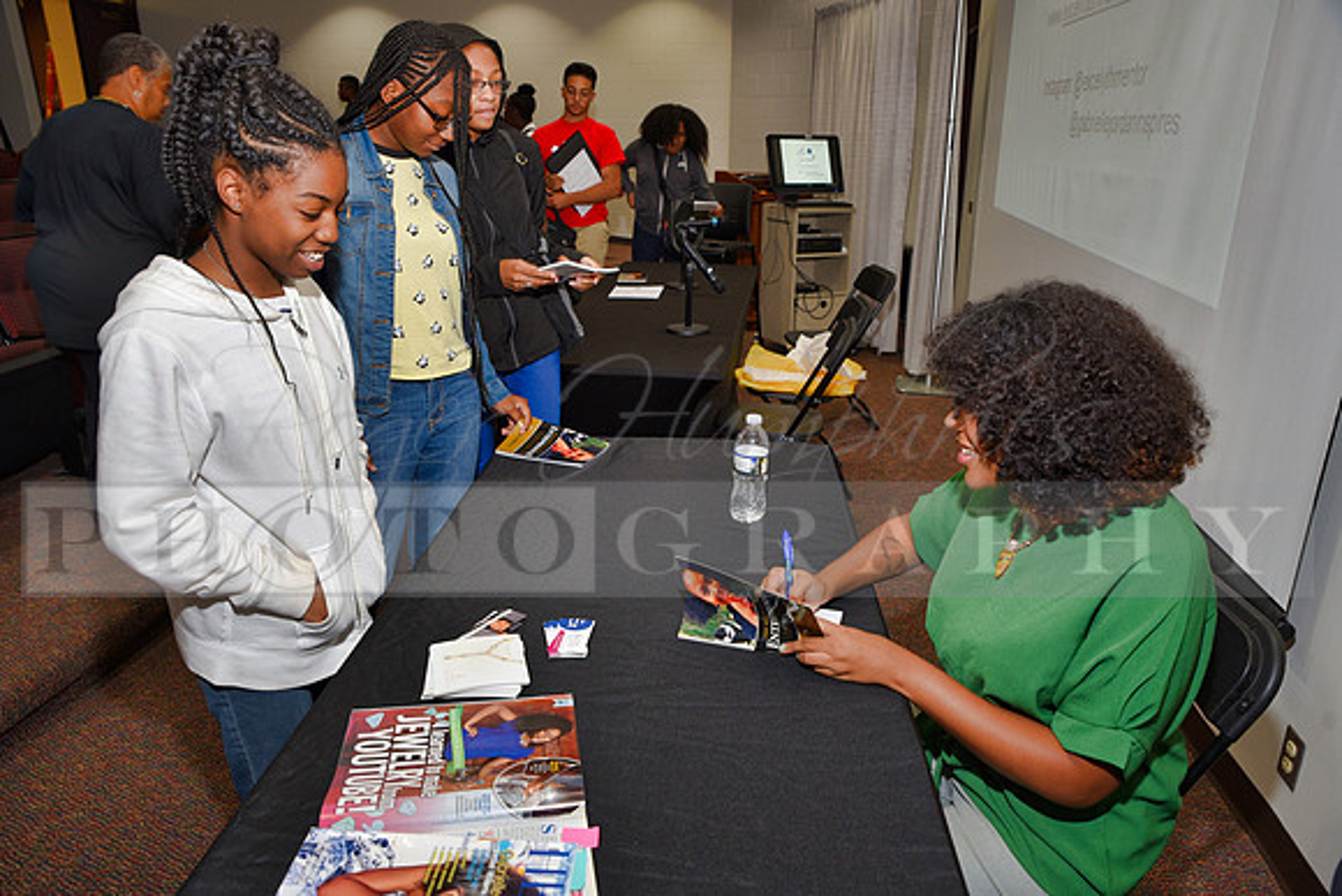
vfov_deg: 53.2
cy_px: 448
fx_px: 895
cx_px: 671
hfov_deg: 73.7
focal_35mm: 24
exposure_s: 1/60
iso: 200
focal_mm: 24
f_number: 5
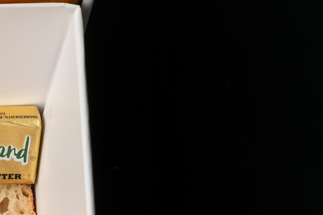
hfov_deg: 4.9
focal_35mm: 408
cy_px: 531
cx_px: -569
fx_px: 3659
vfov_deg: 3.3
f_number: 10
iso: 100
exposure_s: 1/200
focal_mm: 70
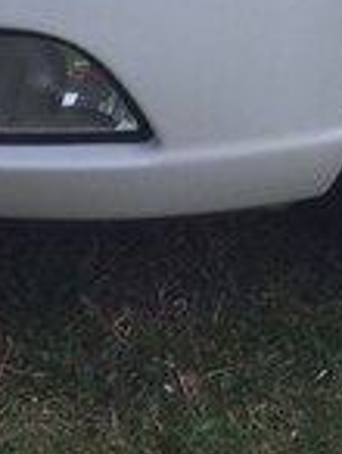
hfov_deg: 11.3
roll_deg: -0.6
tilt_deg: -9.9
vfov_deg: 13.9
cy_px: -266
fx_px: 1721
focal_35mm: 131
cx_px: 295
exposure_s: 1/363
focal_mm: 4.15
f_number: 2.2
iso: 32
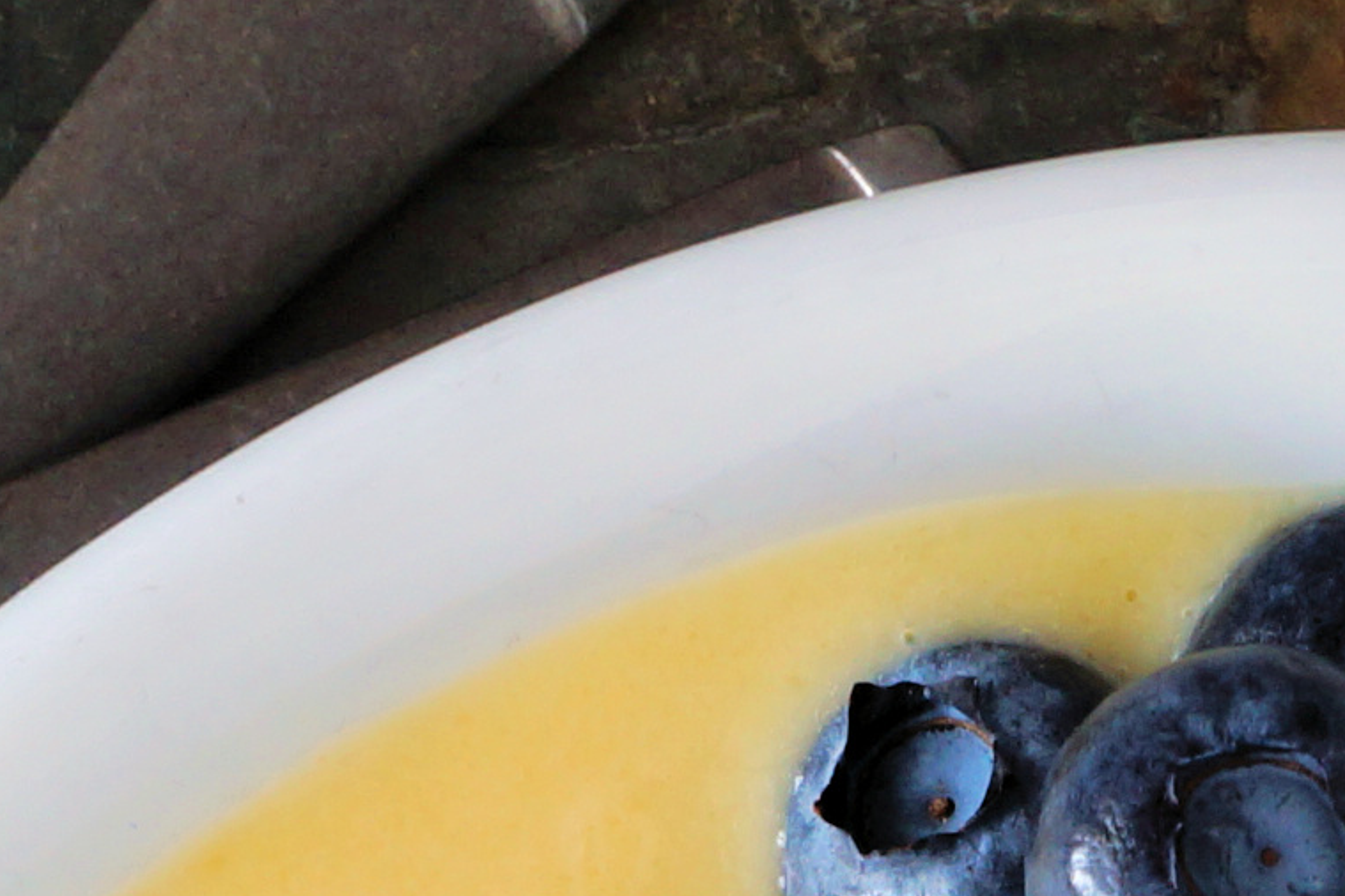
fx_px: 12403
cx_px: -477
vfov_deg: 4.0
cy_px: 2392
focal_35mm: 332
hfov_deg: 6.2
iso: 100
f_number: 14
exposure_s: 1.6
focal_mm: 28
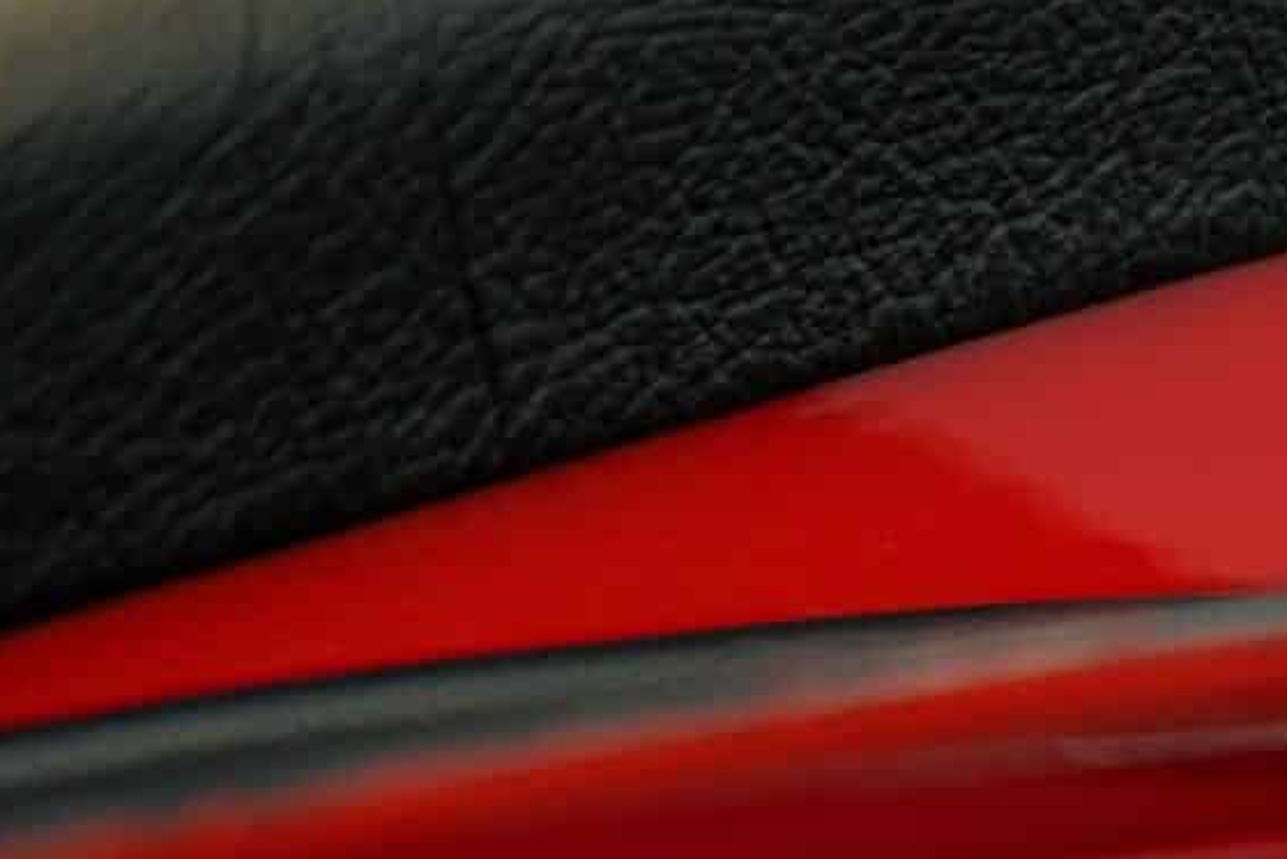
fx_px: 9802
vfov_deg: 4.9
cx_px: 1782
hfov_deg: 7.4
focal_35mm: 274
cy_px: 1850
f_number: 2.8
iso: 64
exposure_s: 1/125
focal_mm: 59.9
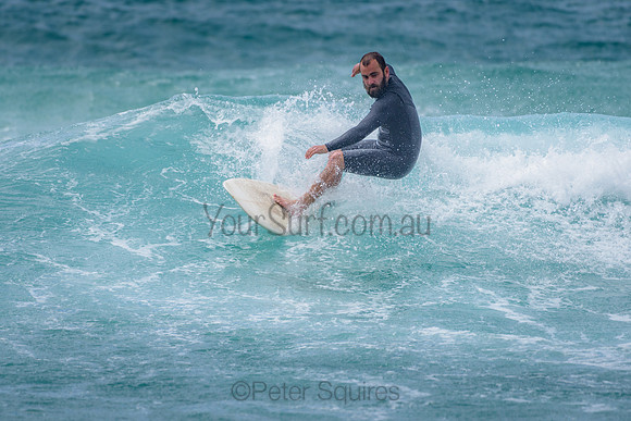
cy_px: 194
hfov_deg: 3.4
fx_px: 10745
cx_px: 245
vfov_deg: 2.2
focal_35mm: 613
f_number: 5.6
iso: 160
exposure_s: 1/2000
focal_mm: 500
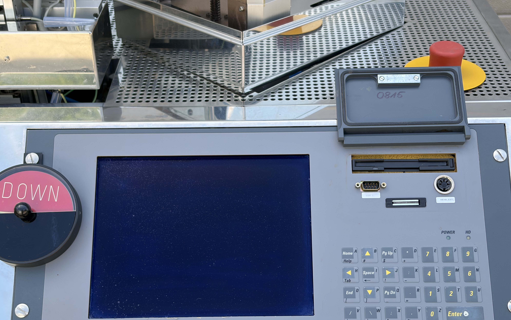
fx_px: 780
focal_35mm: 56
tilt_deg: -31.9
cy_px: 194
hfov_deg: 36.3
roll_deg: +1.9
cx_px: 255
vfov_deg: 23.1
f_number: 1.6
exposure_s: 1/478
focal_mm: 5.96
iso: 32
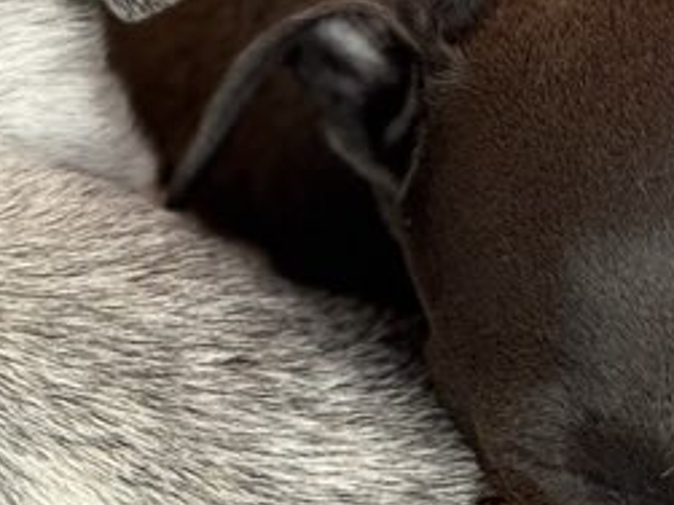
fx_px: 4768
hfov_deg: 8.0
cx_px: 862
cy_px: 212
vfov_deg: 6.1
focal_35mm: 245
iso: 64
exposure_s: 1/60
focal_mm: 6.76
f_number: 1.78
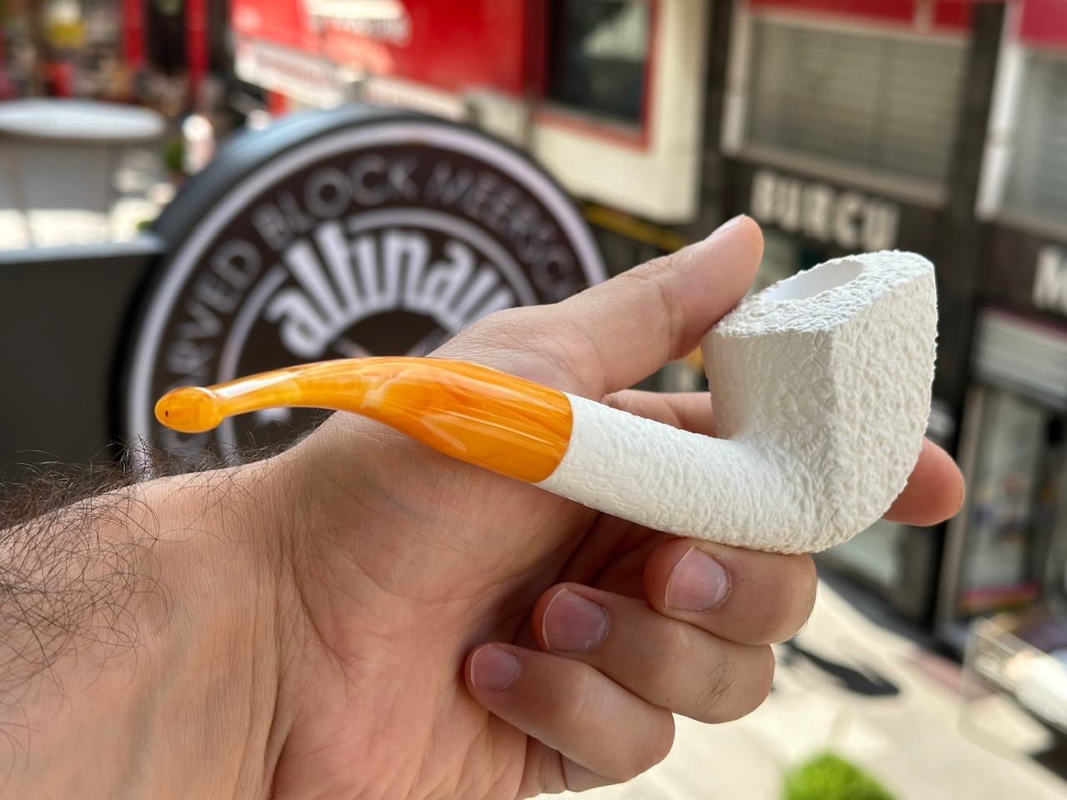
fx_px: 1480
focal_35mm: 48
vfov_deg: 30.3
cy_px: 400
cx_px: 534
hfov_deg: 39.7
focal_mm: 6.86
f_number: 1.78
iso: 64
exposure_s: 1/836
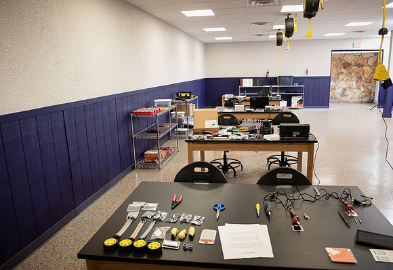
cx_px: 202
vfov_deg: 48.0
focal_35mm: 28
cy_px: 135
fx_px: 303
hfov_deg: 65.9
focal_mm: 27
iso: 1000
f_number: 4
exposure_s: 1/200
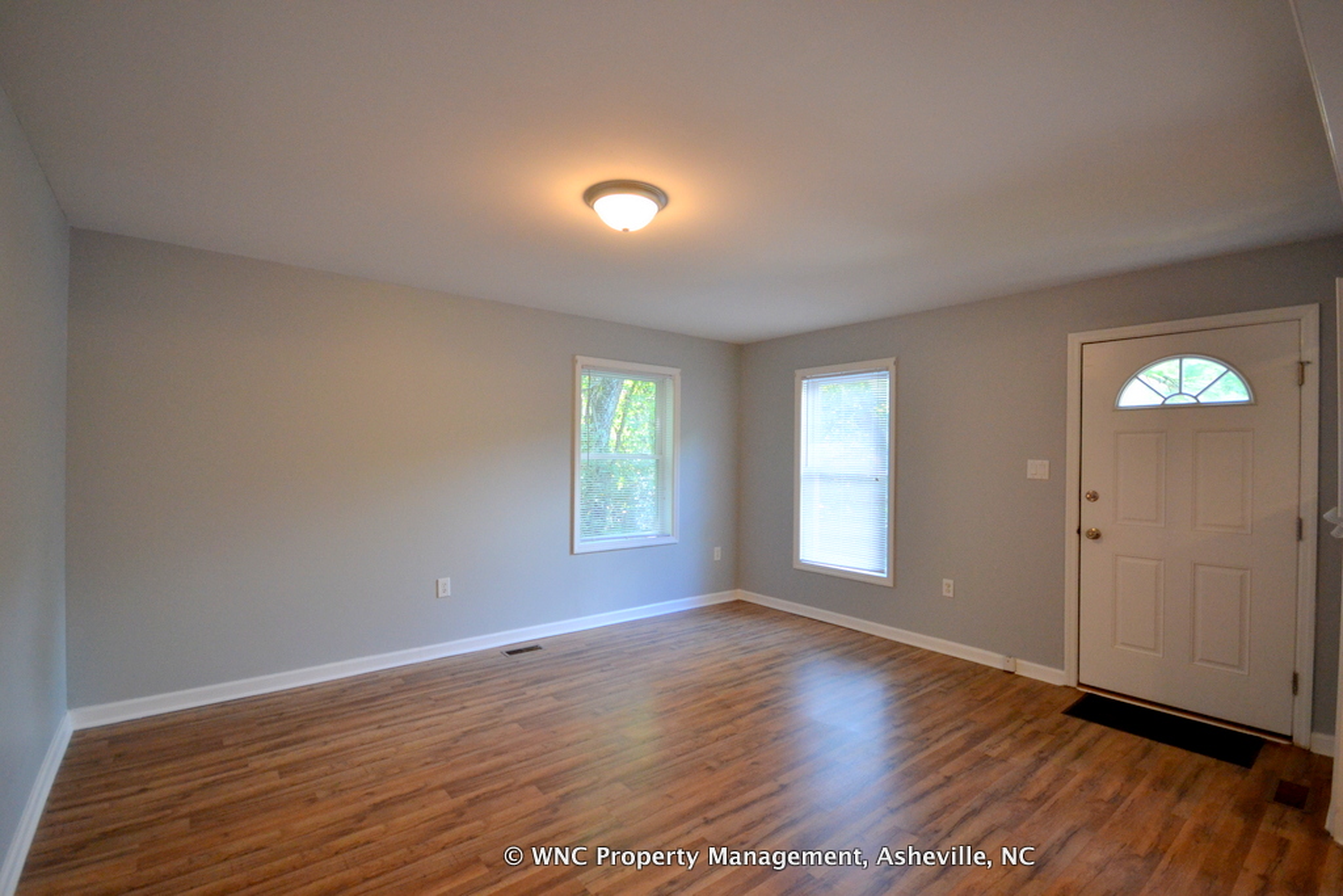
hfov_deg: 100.4
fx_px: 560
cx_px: 672
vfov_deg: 77.3
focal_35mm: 15
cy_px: 448
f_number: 4
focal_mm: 10
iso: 1250
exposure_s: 1/60
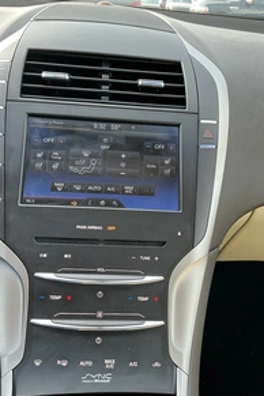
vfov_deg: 48.5
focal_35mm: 40
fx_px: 440
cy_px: 201
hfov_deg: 33.3
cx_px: 154
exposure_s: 1/122
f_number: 1.8
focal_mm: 3
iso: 32
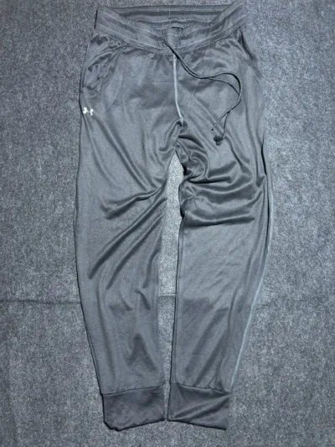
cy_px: 224
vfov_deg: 67.3
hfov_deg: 53.1
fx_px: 335
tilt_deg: -57.0
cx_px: 168
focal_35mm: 26
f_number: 1.5
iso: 125
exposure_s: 1/100
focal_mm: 5.7
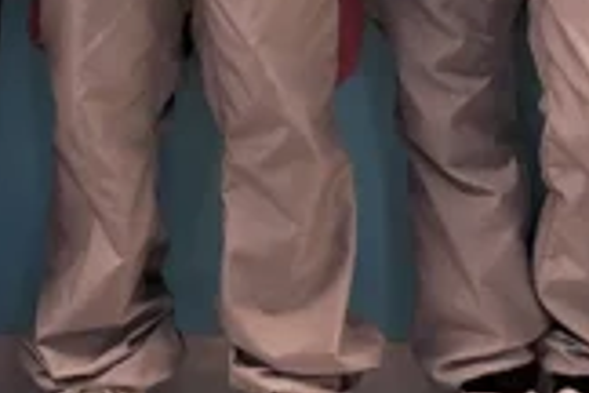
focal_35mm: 158
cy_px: -462
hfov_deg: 13.0
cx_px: 175
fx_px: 2585
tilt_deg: -2.0
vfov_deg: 8.2
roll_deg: -1.2
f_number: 1.78
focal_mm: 6.86
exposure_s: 1/50
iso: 500
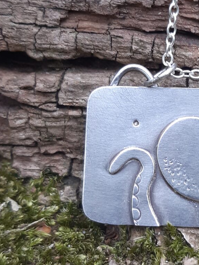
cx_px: 202
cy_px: 124
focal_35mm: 87
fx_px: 667
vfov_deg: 22.5
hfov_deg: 16.6
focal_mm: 3.92
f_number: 1.7
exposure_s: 1/50
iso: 80
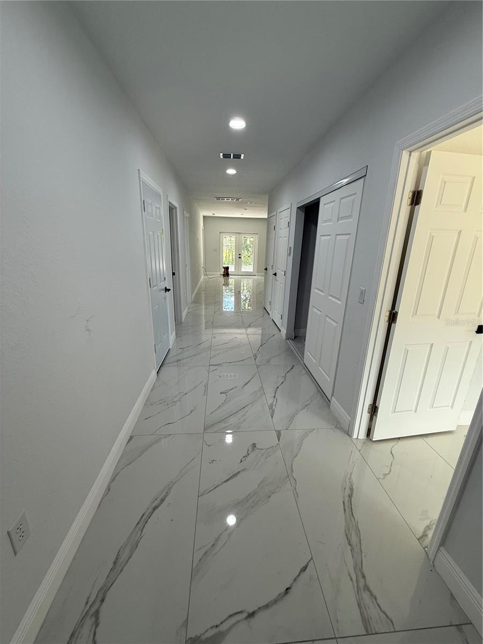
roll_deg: -1.3
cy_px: 322
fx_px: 260
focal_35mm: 14
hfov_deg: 85.7
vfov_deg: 102.1
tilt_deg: -15.1
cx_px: 242
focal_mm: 2.22
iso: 125
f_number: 2.2
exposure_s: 1/120
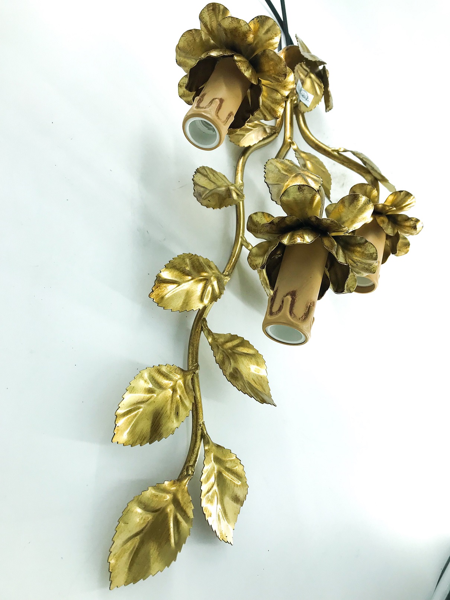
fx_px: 485
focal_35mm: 28
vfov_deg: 63.4
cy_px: 300
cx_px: 225
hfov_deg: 49.8
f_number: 1.8
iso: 20
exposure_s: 1/544
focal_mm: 3.99
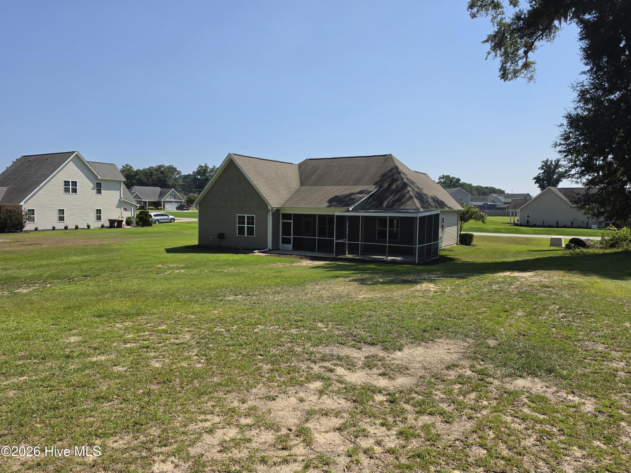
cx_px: 316
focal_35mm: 23
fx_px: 419
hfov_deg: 73.9
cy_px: 236
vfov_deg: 58.9
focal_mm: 6.5
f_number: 1.4
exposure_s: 1/7939
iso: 64
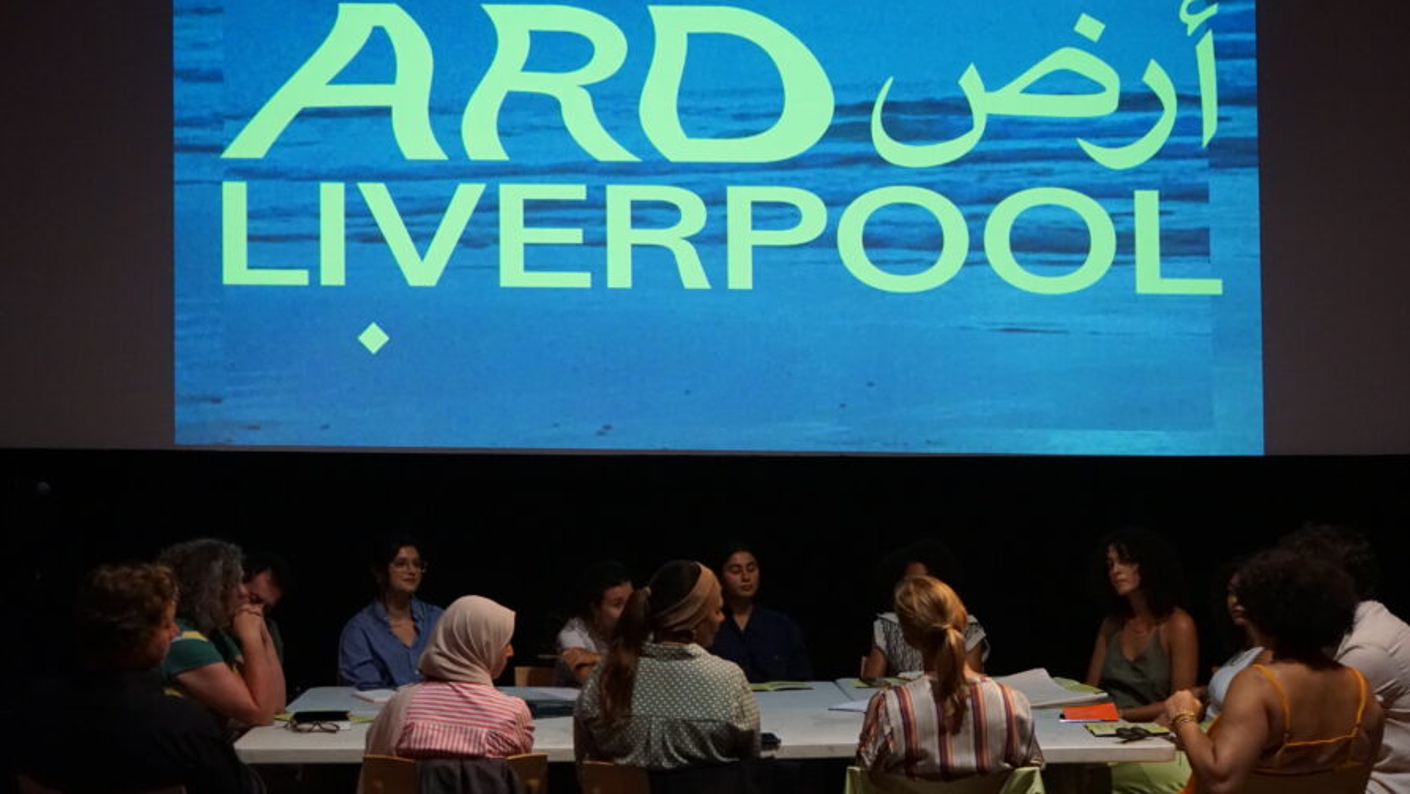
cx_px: 765
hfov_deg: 38.5
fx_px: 2019
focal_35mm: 54
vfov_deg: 22.2
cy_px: 436
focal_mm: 45
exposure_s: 1/60
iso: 5000
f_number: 5
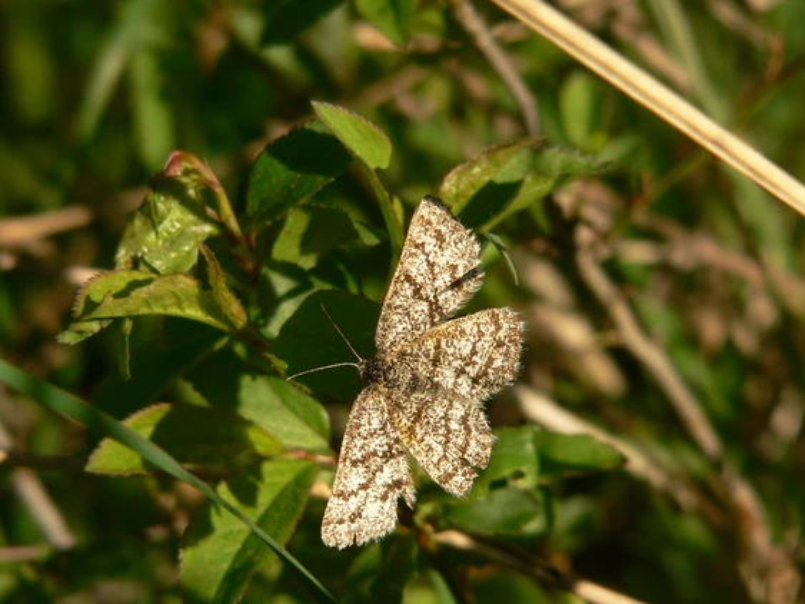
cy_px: 341
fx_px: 3092
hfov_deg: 14.8
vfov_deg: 11.1
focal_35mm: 133
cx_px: 389
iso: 100
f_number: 4
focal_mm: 19.5
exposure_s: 1/800
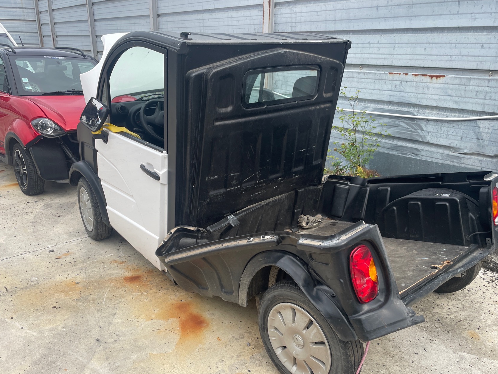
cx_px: 260
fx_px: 403
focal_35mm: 28
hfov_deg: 63.4
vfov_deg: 49.7
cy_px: 201
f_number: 1.6
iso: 32
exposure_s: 1/1135
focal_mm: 4.2
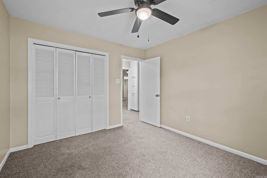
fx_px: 111
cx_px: 134
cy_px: 89
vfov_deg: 77.3
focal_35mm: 15
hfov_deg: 100.4
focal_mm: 10
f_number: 8
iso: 800
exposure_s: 1/3
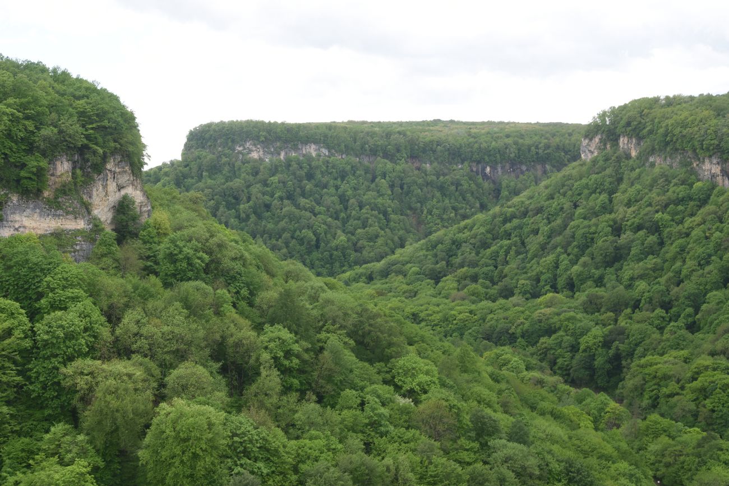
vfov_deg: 42.3
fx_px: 628
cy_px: 243
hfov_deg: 60.3
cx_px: 364
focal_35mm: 31
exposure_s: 1/125
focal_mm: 31
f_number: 13
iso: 500
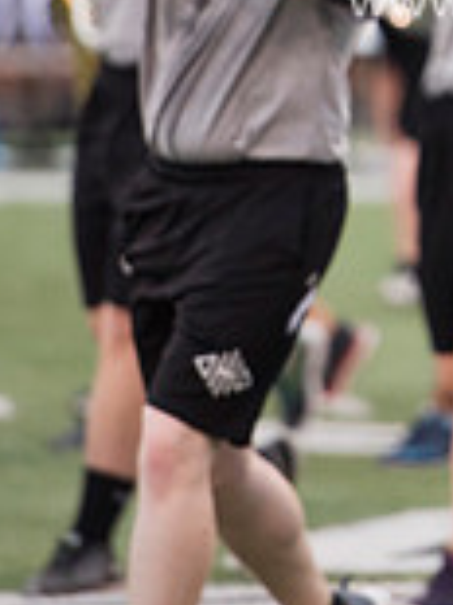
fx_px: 12615
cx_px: 617
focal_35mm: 722
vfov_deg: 2.7
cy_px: -135
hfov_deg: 2.1
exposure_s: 1/1250
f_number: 2.8
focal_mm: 200
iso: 1000
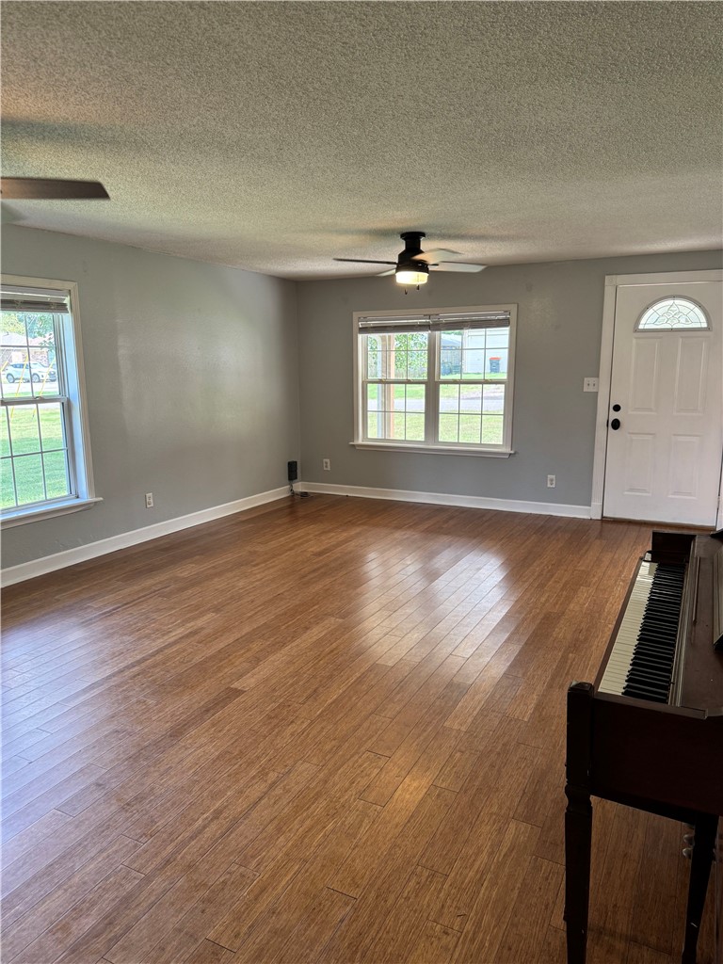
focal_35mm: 24
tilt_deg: -11.3
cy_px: 482
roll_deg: +0.8
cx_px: 362
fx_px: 668
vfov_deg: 71.6
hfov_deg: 56.8
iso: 160
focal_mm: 6.76
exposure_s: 1/120
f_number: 1.78
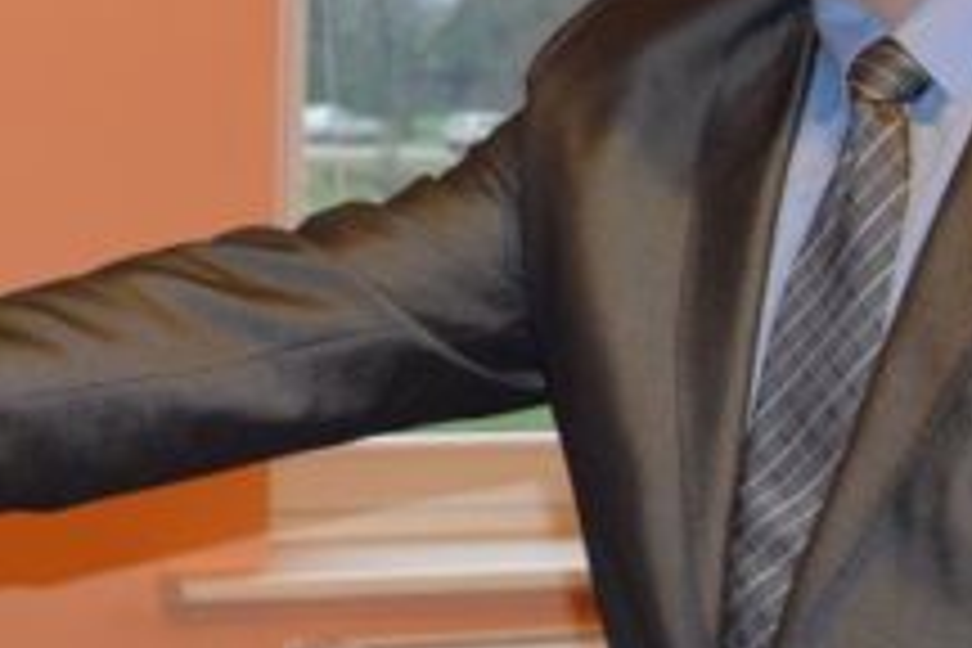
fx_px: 4320
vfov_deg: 8.6
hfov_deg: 12.5
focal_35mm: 160
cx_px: -220
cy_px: 198
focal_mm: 30
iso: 1000
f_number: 4.2
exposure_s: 1/60
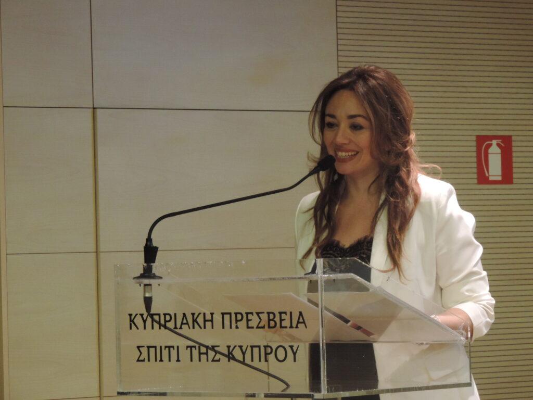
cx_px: 266
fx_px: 2849
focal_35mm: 185
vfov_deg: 8.0
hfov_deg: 10.7
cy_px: 200
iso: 800
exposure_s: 1/30
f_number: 4.6
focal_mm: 33
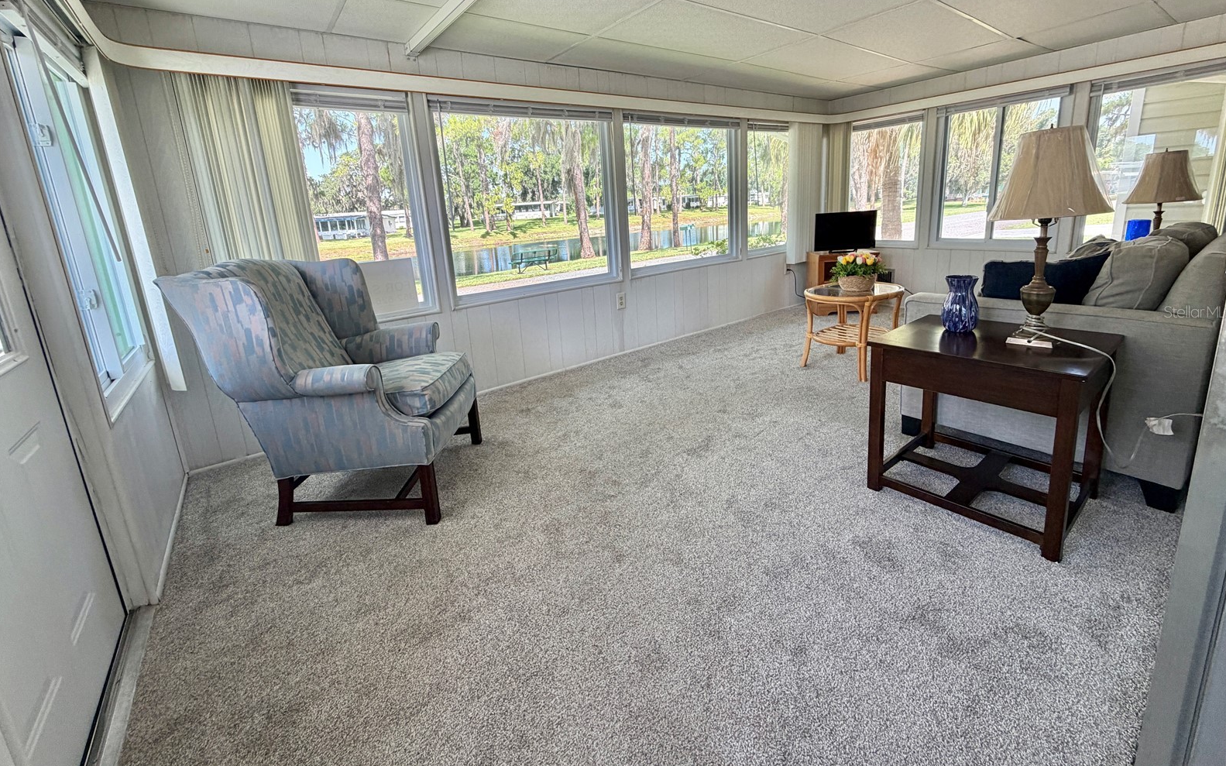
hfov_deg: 101.5
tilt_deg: -11.8
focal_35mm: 15
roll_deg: +3.3
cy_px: 311
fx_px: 501
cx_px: 617
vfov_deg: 74.1
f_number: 2.2
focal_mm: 2.22
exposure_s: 1/121
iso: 125
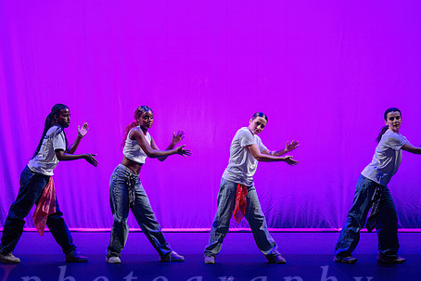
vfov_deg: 8.3
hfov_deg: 12.4
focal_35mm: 166
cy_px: 158
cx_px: 183
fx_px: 1942
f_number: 2.8
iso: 1250
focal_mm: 130
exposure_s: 1/250
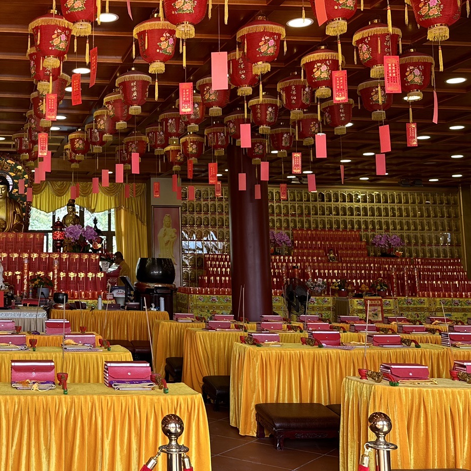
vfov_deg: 36.5
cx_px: 42
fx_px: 708
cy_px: 162
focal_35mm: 46
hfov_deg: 34.6
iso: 64
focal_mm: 6.86
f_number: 1.78
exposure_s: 1/121
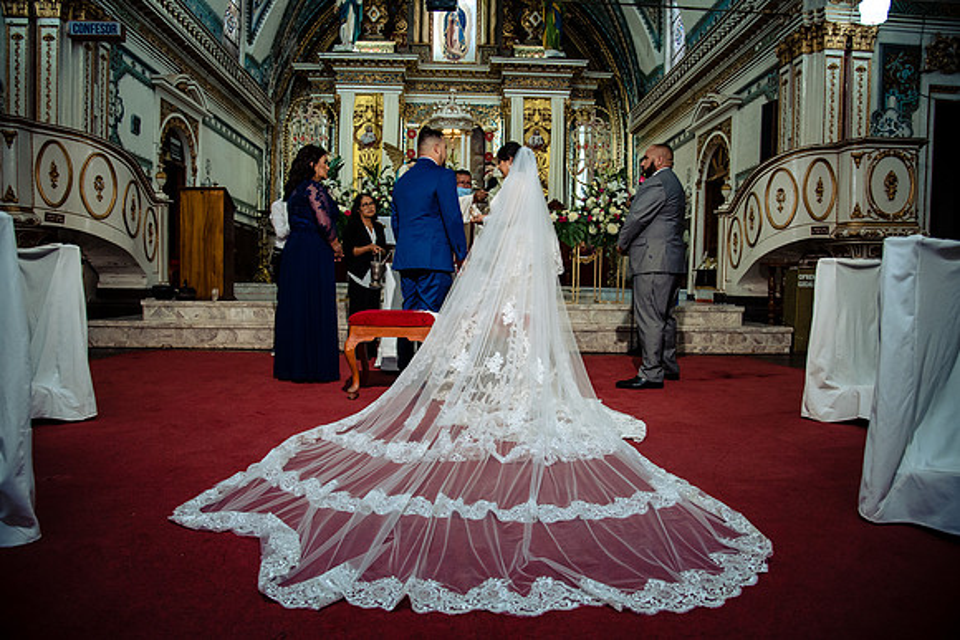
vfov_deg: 53.2
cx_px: 480
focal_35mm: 24
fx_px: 640
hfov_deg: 73.7
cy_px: 320
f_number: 5
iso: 2000
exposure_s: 1/125
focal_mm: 24
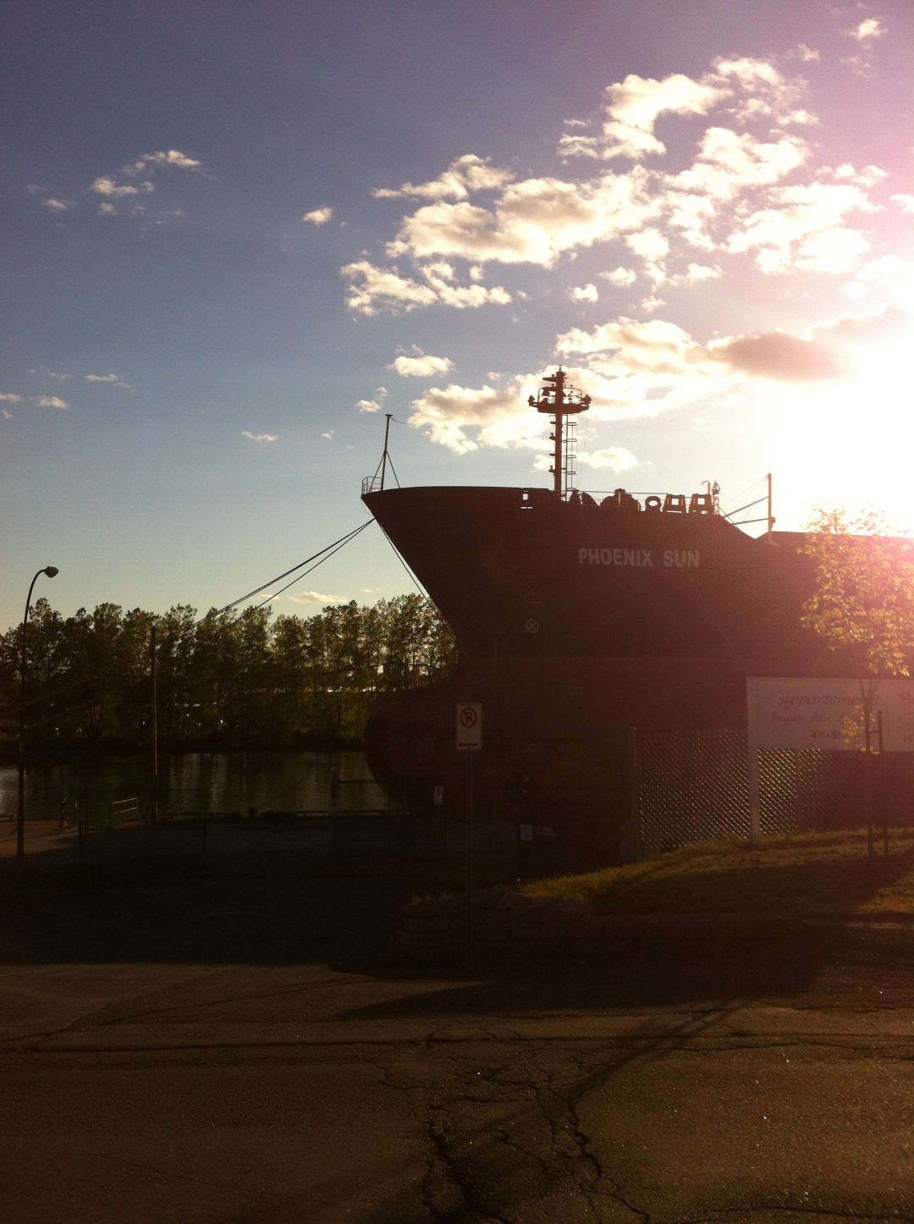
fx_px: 1235
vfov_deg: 52.7
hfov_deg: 40.6
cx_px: 457
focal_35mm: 35
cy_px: 612
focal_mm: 3.85
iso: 80
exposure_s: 1/2011
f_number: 2.8
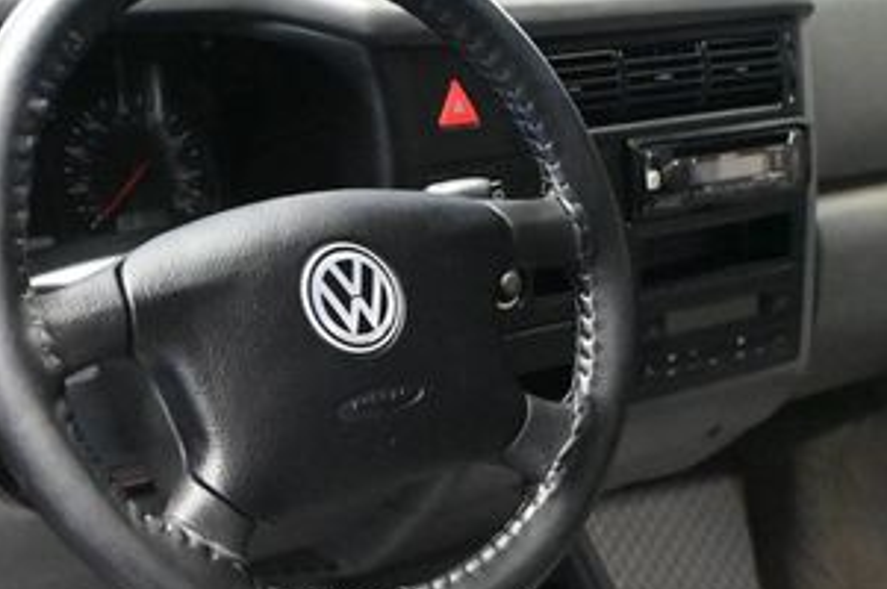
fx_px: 1651
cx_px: 418
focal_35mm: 67
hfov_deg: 30.1
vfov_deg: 20.0
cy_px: 480
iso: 12800
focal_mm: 21
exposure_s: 1/60
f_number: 4
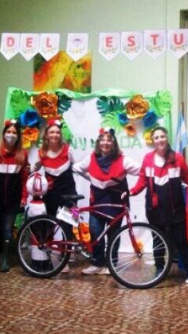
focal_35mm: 65
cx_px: 148
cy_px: 139
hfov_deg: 18.4
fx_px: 577
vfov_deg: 32.3
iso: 160
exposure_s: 1/40
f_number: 2.7
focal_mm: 6
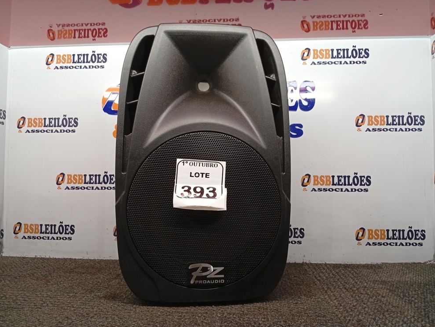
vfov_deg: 49.8
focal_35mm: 28
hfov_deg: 63.4
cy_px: 161
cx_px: 217
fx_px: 352
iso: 296
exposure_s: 1/30
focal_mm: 3.98
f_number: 1.8
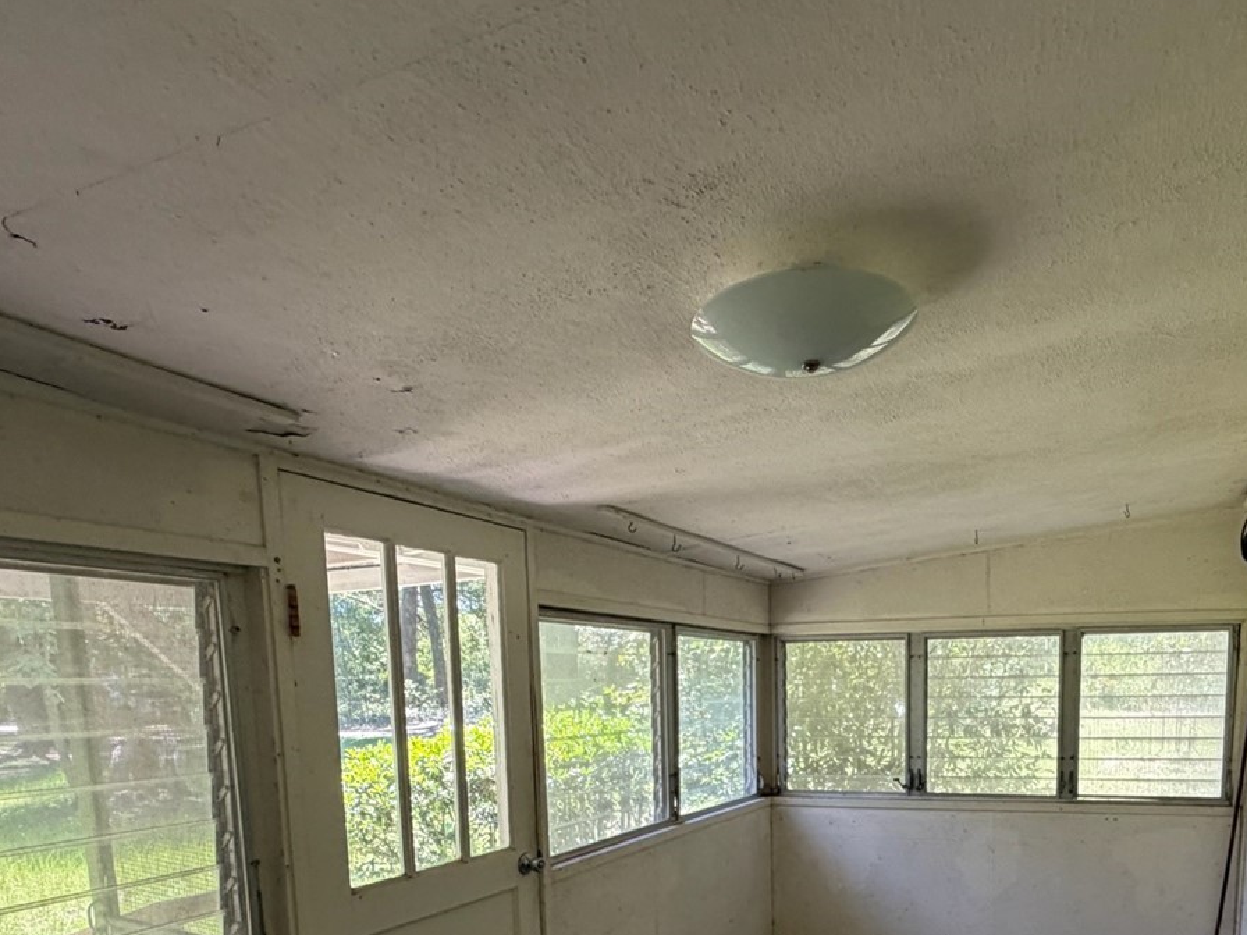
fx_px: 901
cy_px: 800
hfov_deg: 65.9
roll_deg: +0.8
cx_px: 907
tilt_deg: -7.6
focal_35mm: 25
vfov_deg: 50.1
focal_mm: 2.22
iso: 250
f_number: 2.2
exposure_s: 1/121
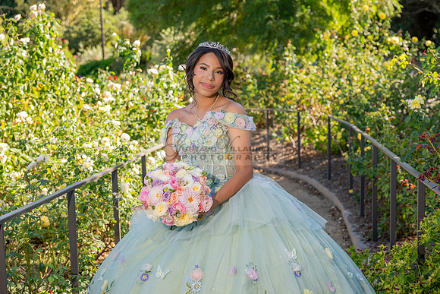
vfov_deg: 20.0
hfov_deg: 29.6
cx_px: 220
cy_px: 147
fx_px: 831
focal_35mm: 68
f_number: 5
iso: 200
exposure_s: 1/200
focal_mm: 68
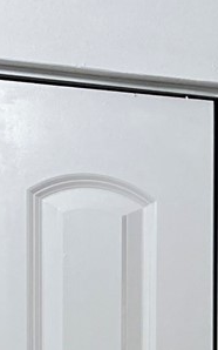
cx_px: 625
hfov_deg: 7.8
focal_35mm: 148
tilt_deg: -5.0
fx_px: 1408
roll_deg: -1.5
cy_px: 637
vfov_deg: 12.8
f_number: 1.8
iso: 80
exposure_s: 1/120
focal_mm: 4.25
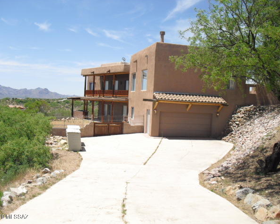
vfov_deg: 39.1
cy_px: 113
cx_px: 136
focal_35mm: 38
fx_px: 315
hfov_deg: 48.0
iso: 200
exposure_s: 1/400
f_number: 7.8
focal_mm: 6.3
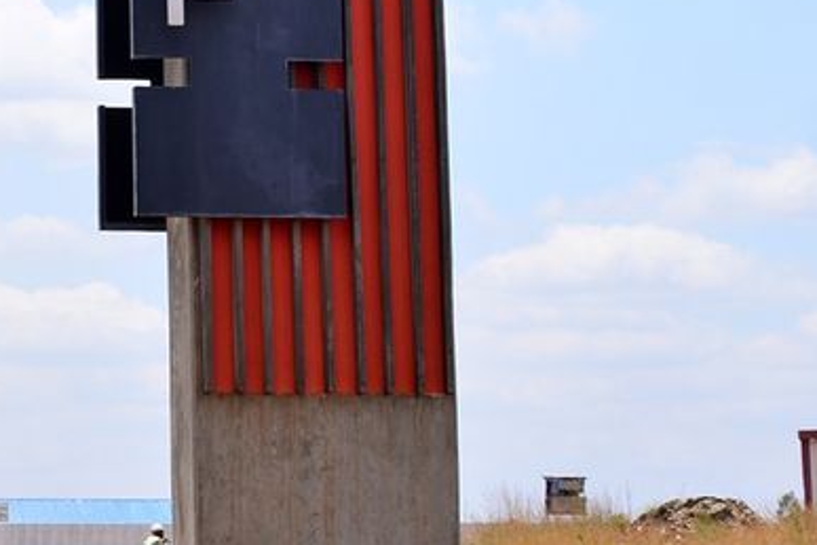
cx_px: -264
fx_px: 3517
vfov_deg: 8.8
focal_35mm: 155
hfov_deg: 12.8
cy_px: -61
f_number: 5.6
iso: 100
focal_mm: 50
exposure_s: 1/320
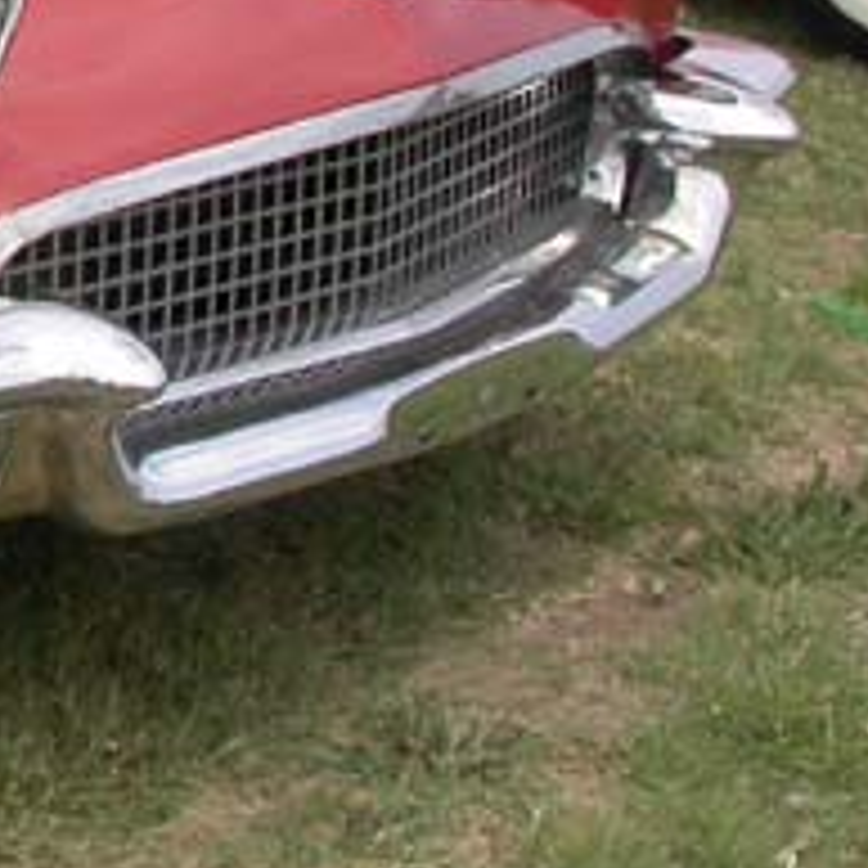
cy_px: -72
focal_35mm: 139
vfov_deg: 12.4
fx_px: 3943
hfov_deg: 11.4
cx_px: -846
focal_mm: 7.85
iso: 100
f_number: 6.7
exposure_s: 1/334
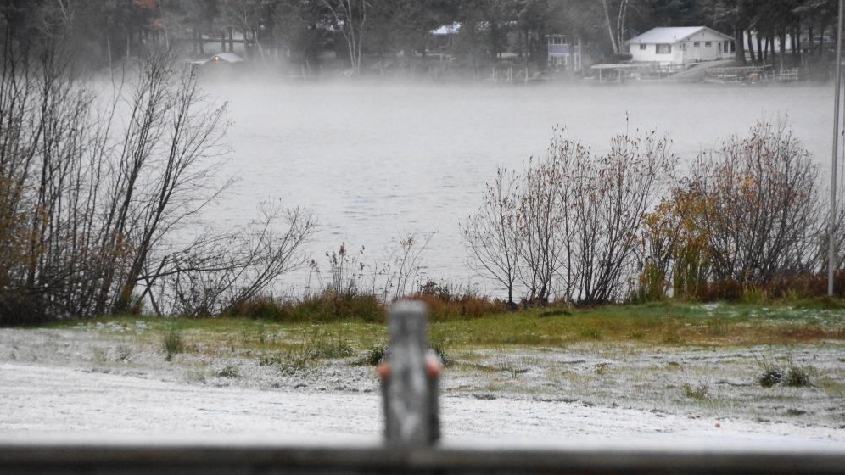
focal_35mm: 205
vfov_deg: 5.9
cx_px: 422
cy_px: 195
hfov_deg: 10.5
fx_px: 4593
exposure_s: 1/200
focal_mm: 130
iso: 1600
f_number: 5.6
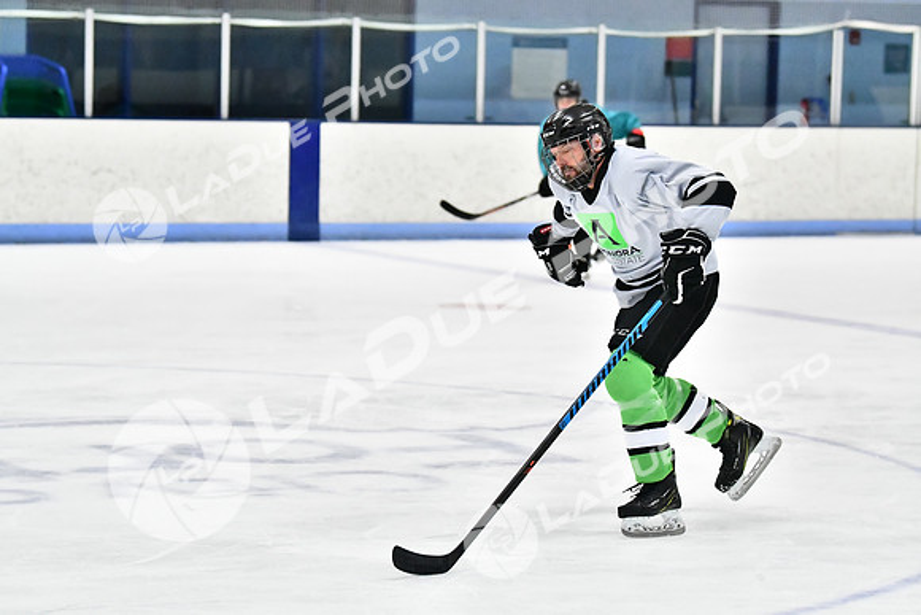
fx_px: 3301
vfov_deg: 10.6
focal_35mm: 129
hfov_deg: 15.9
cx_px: 460
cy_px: 308
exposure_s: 1/1600
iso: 8000
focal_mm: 86
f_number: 2.8
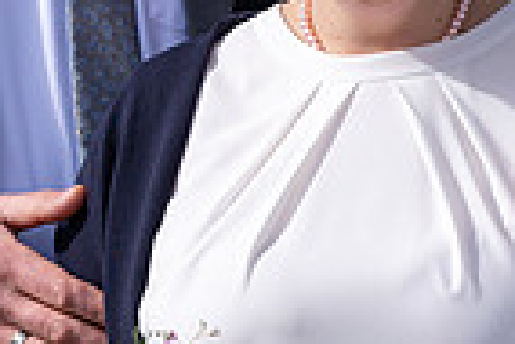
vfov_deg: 3.8
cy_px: -92
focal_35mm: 358
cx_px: 62
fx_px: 5127
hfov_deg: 5.7
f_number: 5.6
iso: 100
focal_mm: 85
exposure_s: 1/800
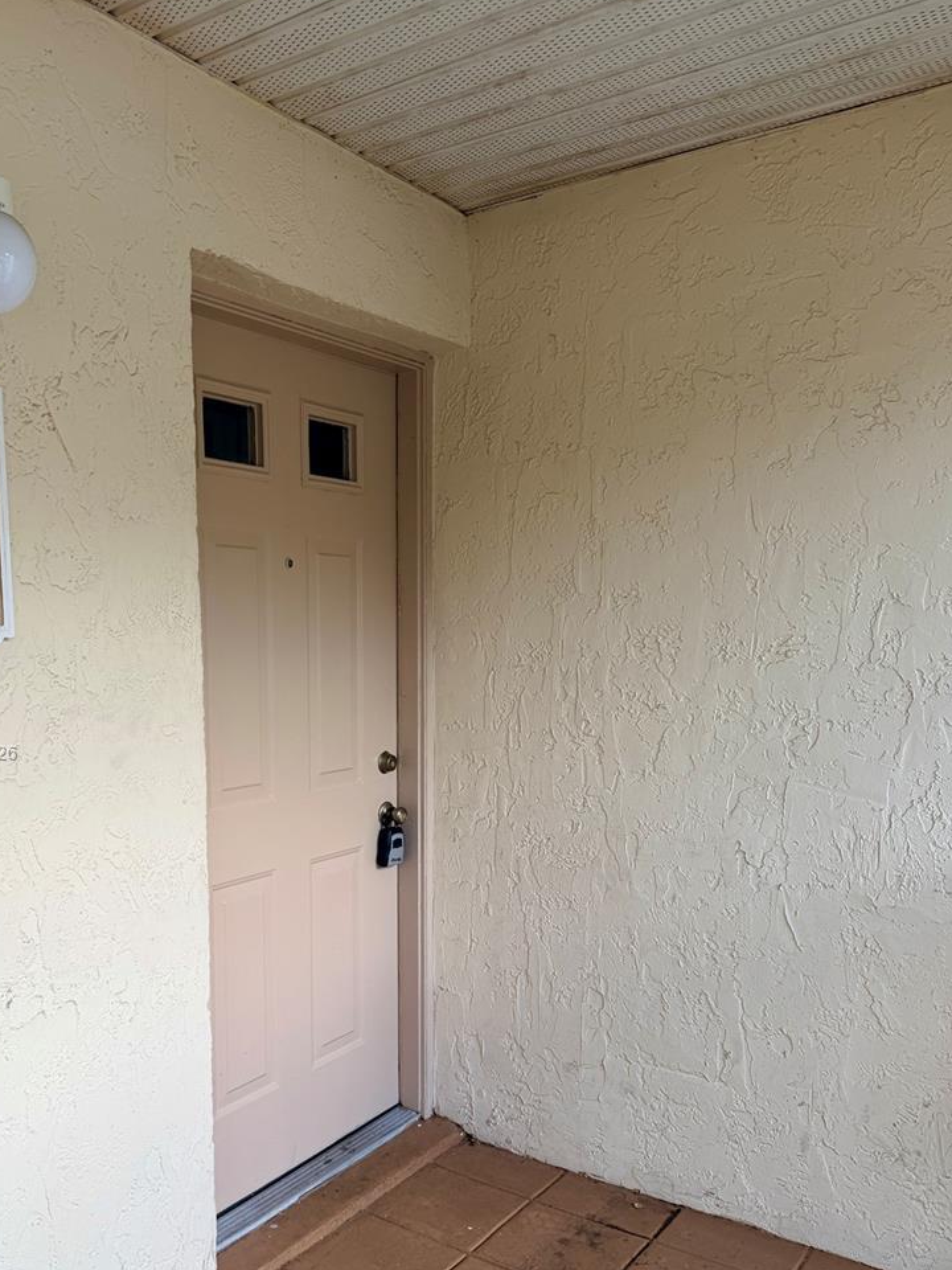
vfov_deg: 59.5
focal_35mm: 30
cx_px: 366
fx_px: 1100
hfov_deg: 46.4
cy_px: 754
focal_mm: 6.76
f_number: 1.78
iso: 80
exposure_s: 1/419
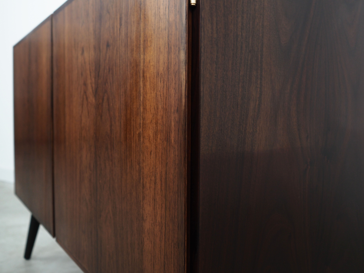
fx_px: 358
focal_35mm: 34
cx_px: 182
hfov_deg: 54.0
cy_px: 136
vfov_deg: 41.8
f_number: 2.8
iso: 500
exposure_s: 1/50
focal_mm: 17
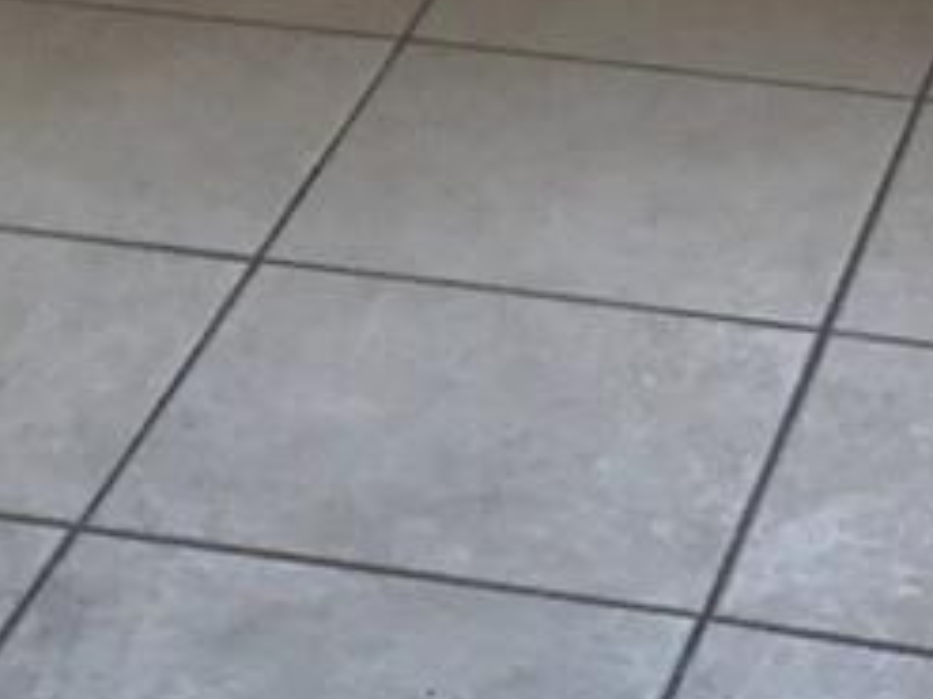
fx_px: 5065
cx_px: 174
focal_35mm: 188
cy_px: -937
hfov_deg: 10.5
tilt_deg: -10.8
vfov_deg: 7.4
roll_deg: +0.5
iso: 100
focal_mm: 4.15
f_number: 2.2
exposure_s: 1/30
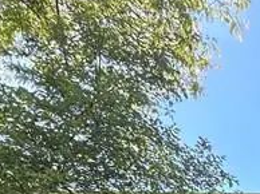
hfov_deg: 21.0
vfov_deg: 15.2
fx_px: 555
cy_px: 412
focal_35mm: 74
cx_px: 422
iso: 40
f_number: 2.2
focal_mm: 2.22
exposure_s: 1/235
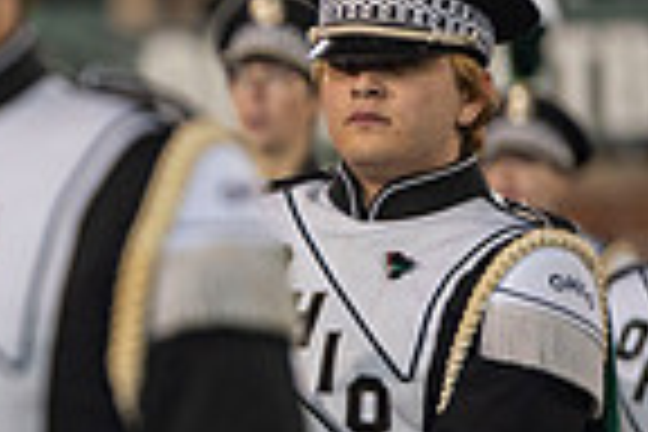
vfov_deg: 1.7
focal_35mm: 804
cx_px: -598
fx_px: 14471
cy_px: 346
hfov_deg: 2.6
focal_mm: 200
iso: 1000
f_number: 2.8
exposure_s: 1/500
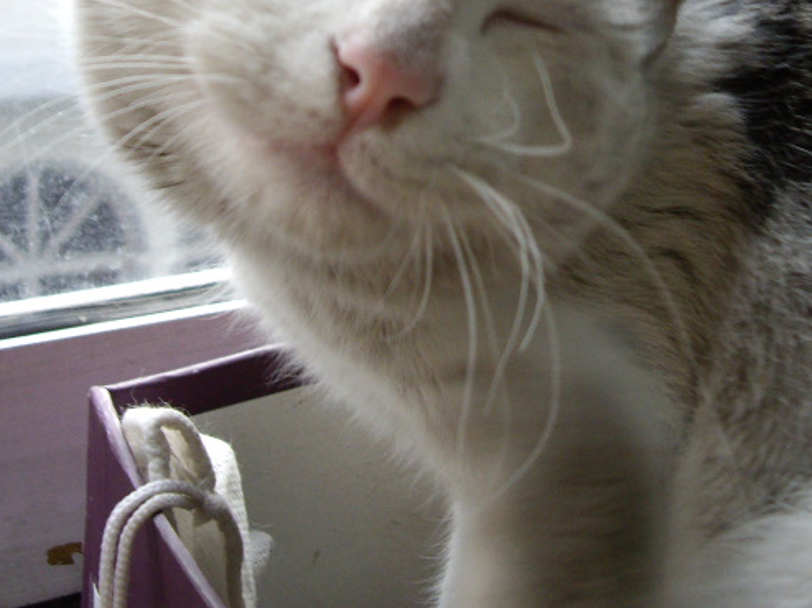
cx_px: 529
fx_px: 1852
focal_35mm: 79
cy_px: 18
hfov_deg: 24.6
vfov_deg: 18.2
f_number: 2.8
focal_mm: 7.9
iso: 200
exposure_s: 1/80
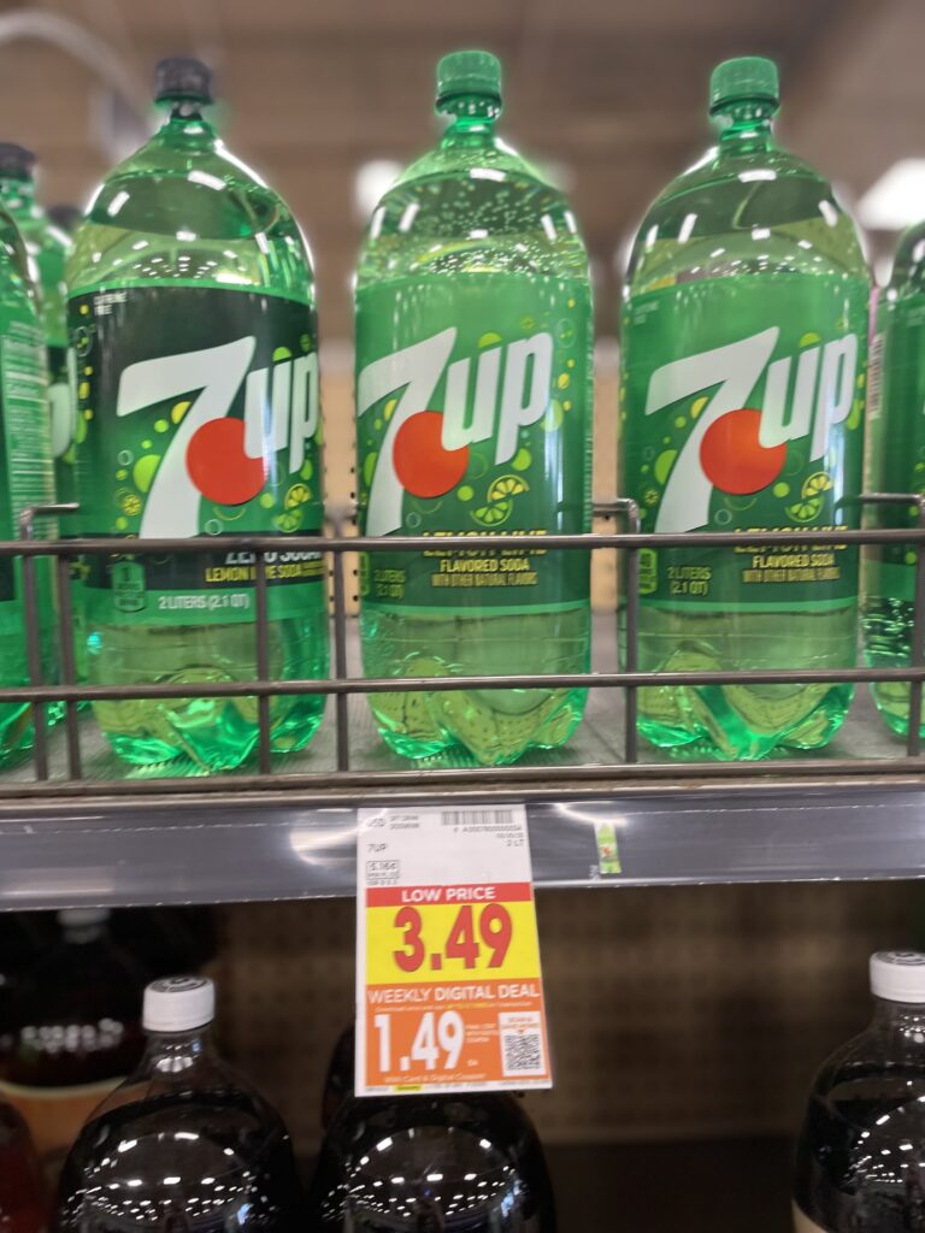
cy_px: 616
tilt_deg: +4.8
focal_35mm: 26
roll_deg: +3.7
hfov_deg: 53.1
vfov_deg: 67.3
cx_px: 462
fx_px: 926
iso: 80
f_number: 1.6
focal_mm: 4.2
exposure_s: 1/60
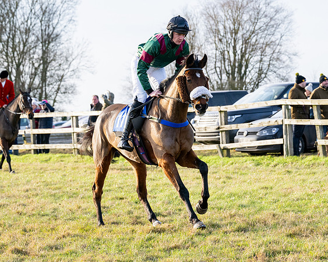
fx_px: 1662
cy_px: 114
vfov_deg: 9.0
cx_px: 227
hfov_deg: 11.3
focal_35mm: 171
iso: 400
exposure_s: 1/1000
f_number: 5
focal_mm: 97
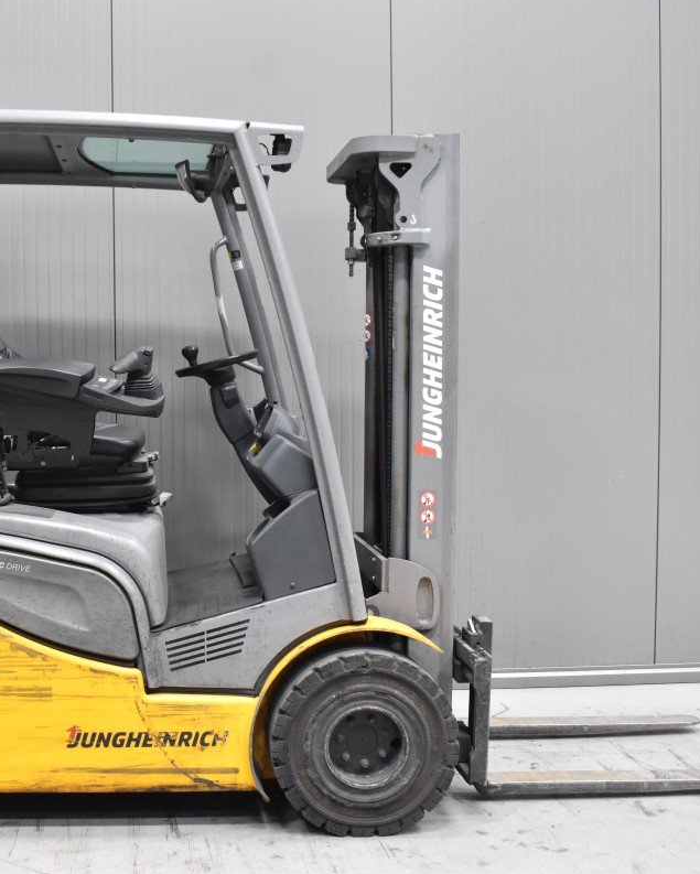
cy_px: 435
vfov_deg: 41.4
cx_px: 159
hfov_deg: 32.9
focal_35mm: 45
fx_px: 1157
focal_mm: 21
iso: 1600
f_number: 5
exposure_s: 1/25
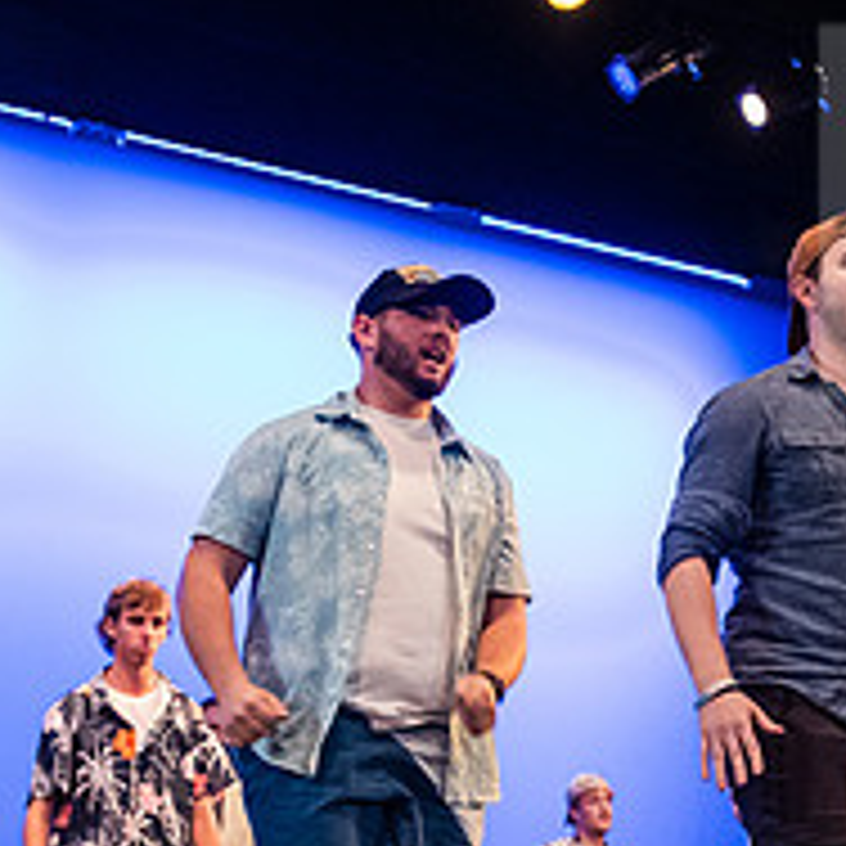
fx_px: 2323
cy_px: 569
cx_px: 684
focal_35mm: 84
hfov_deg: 20.4
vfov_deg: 20.6
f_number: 3.5
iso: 4000
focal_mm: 32
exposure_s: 1/250
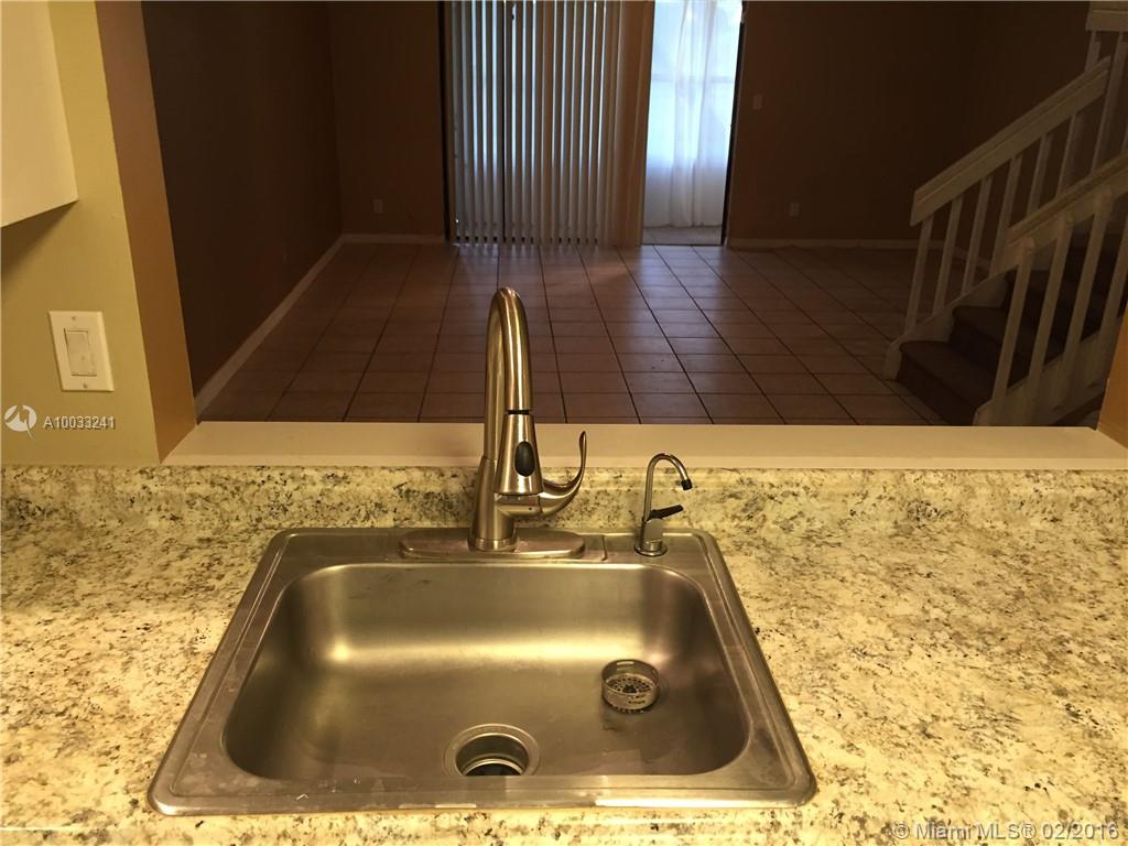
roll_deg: -2.6
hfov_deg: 61.7
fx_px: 945
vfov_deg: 48.2
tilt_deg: -20.3
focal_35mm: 29
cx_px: 564
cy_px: 423
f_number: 2.2
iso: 125
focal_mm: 4.15
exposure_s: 1/30
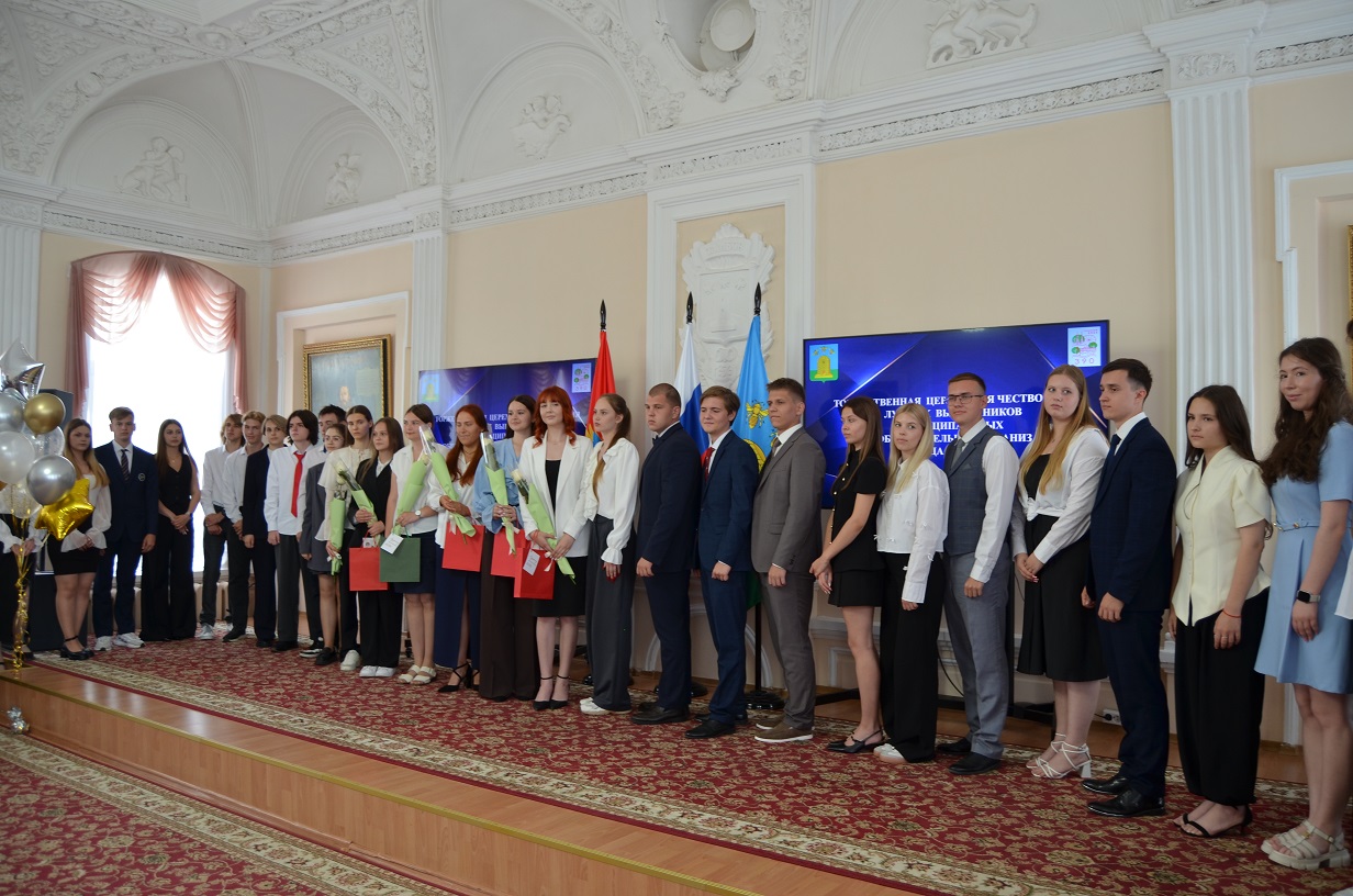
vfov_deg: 47.7
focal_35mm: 27
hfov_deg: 67.5
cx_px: 676
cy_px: 448
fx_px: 1013
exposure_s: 1/25
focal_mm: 18
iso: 200
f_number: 4.5
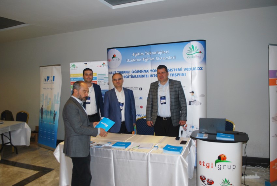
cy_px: 93
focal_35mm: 27
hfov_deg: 67.3
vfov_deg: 48.0
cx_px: 138
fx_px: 208
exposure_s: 1/60
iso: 200
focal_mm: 18
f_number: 3.5
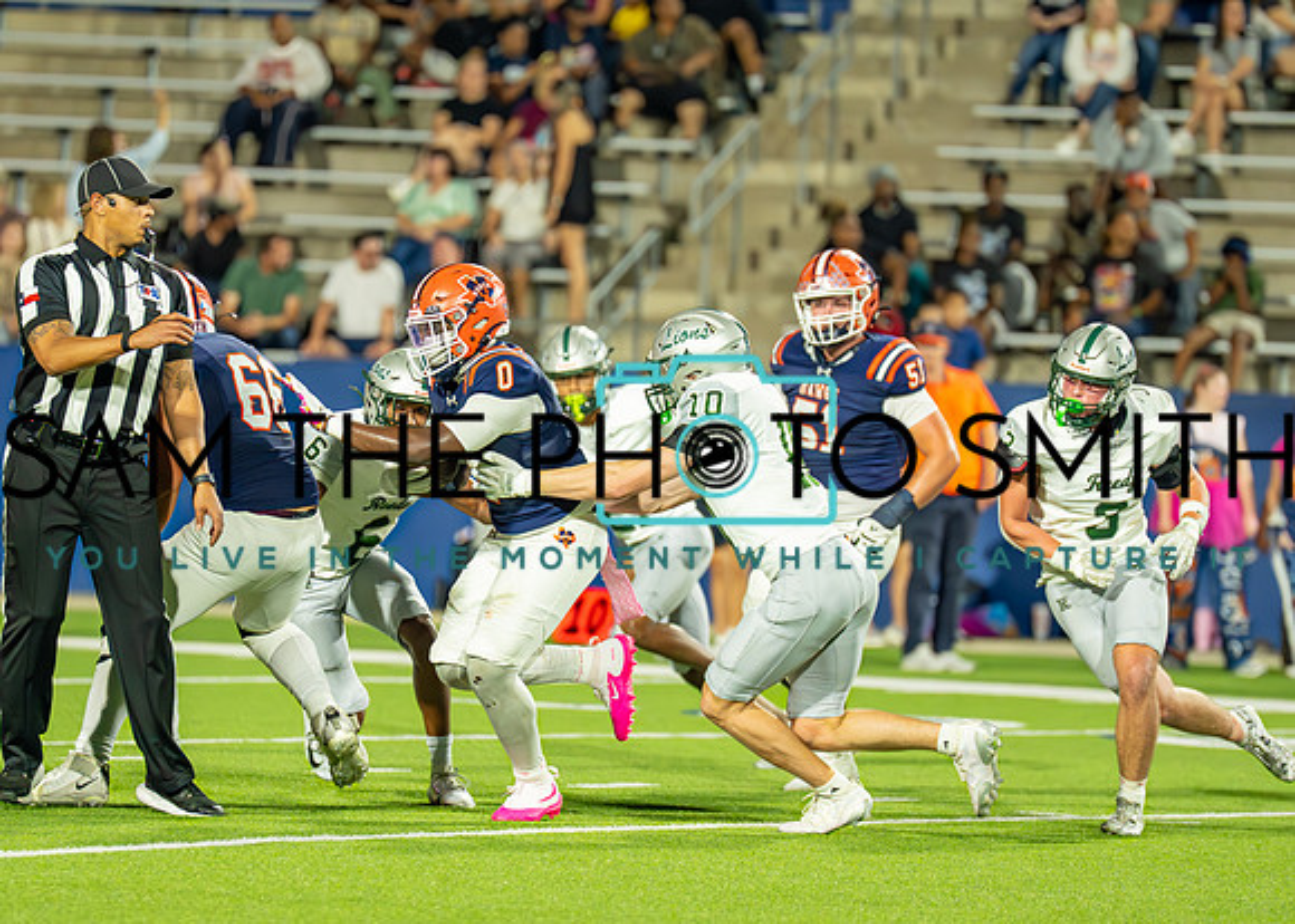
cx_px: 585
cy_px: 462
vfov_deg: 4.6
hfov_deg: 6.4
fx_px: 11608
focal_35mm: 316
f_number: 2.8
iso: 3200
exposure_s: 1/1600
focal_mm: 200
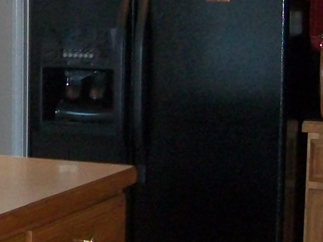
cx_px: -128
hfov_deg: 13.2
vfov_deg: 10.4
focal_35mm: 143
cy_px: 159
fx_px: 1334
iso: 160
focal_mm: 6
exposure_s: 1/60
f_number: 2.7
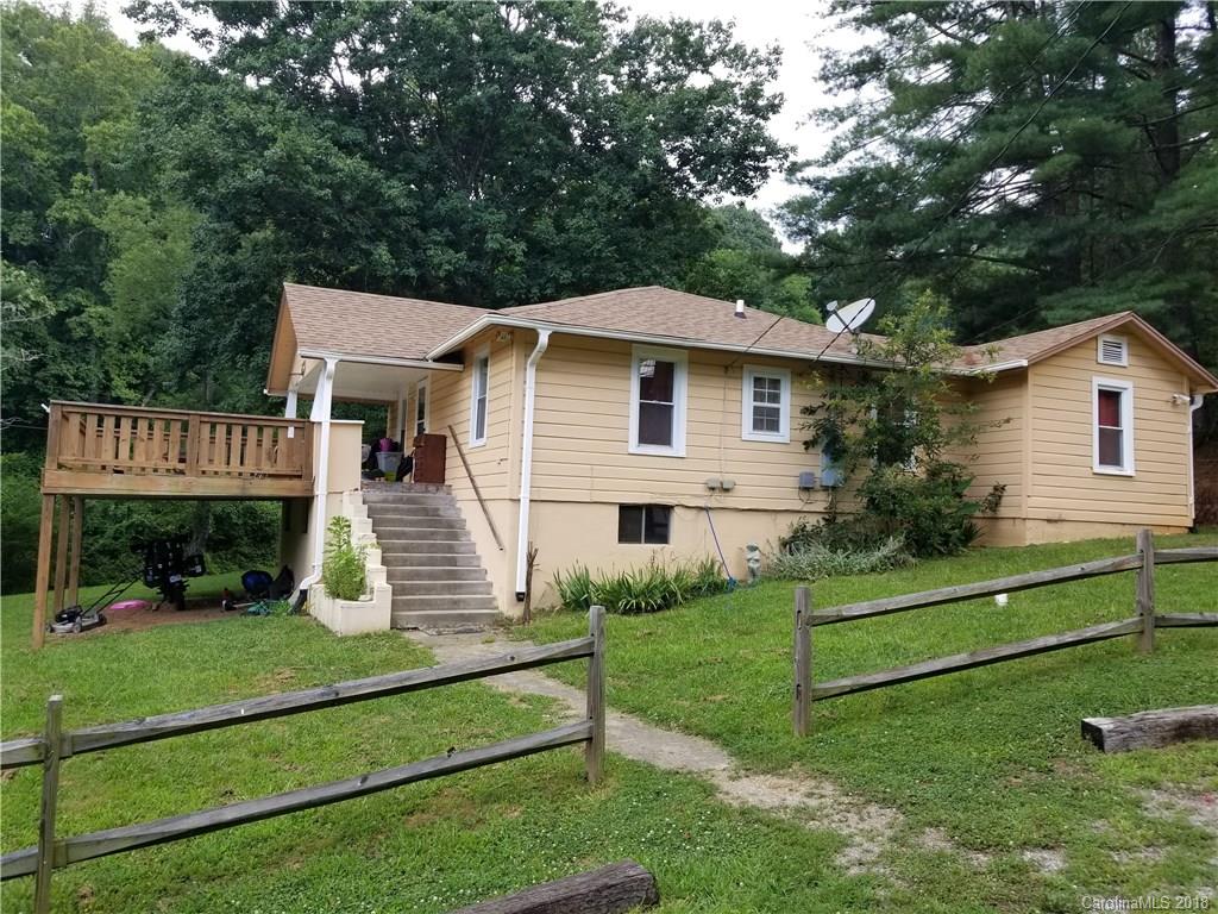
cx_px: 609
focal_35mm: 26
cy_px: 457
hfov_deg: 67.3
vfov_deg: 53.1
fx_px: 915
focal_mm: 4.25
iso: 50
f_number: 1.7
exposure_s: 1/260
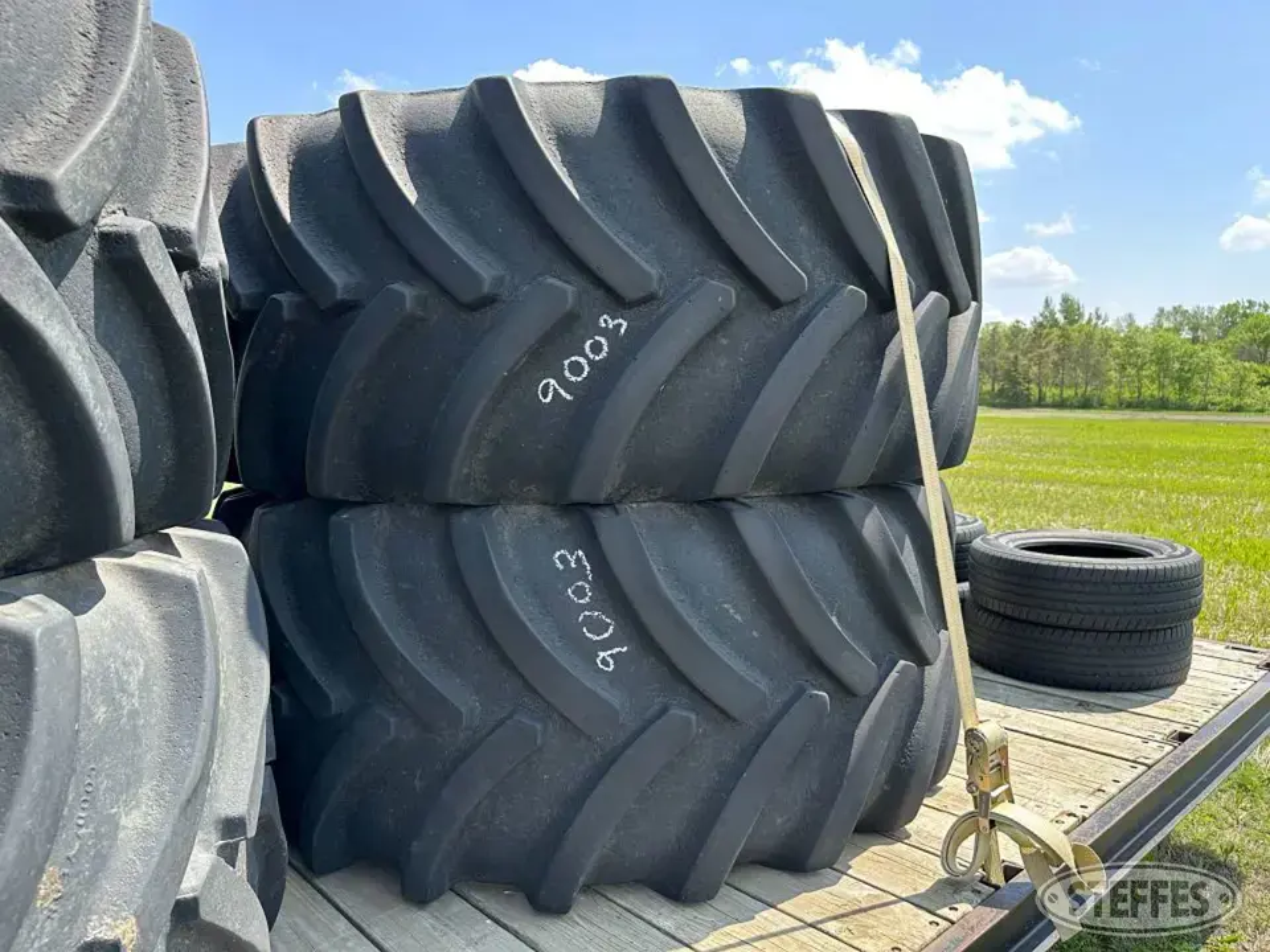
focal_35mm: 24
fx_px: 881
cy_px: 476
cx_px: 635
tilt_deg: -7.4
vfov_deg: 56.8
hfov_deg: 71.6
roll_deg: -0.2
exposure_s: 1/1083
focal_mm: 6.86
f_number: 1.78
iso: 80
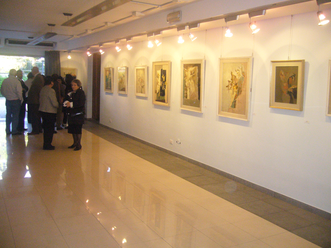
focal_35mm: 35
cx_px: 166
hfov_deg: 52.6
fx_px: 335
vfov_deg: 40.7
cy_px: 124
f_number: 2.8
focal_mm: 5.8
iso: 400
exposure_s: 1/60
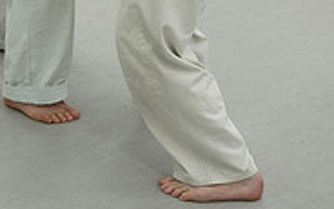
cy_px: -120
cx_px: 86
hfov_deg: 21.3
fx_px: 883
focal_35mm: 97
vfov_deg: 12.7
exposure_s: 1/400
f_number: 4
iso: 2200
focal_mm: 39
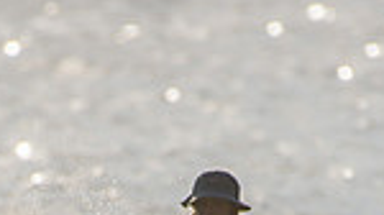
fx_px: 25255
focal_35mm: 2483
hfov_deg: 0.9
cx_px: 203
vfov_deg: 0.5
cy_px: 501
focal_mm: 500
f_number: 5.6
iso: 64
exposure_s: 1/2000
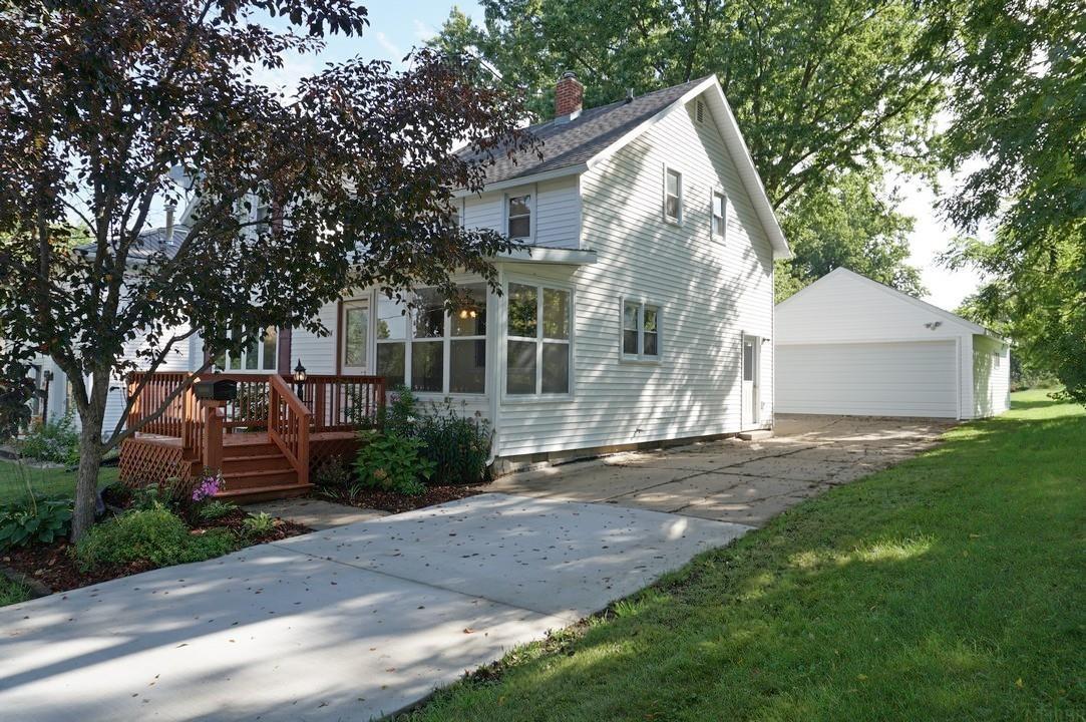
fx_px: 723
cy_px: 361
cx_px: 543
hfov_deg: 73.8
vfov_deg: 53.0
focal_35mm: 24
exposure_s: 1/100
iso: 100
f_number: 7.1
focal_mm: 16
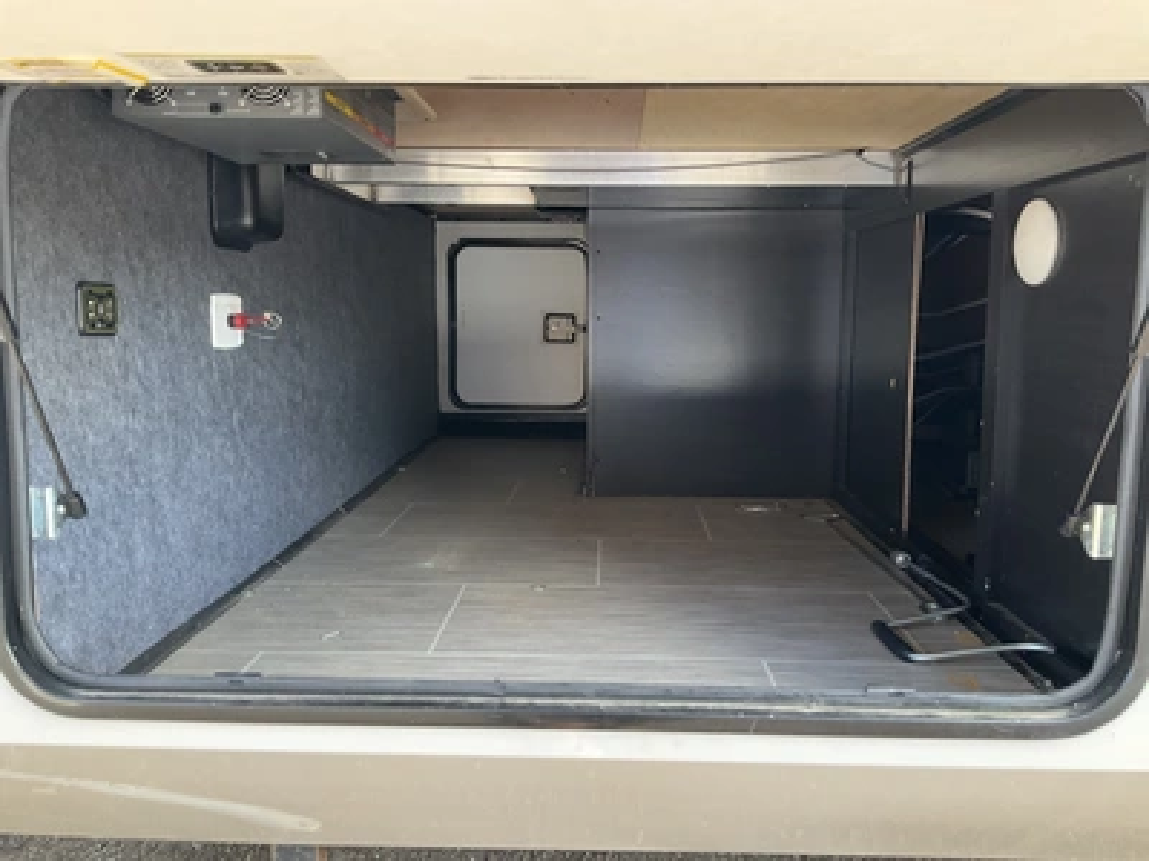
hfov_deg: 61.7
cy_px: 430
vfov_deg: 48.2
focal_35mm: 29
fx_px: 963
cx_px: 574
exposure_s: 1/118
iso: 64
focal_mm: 3
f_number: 1.8
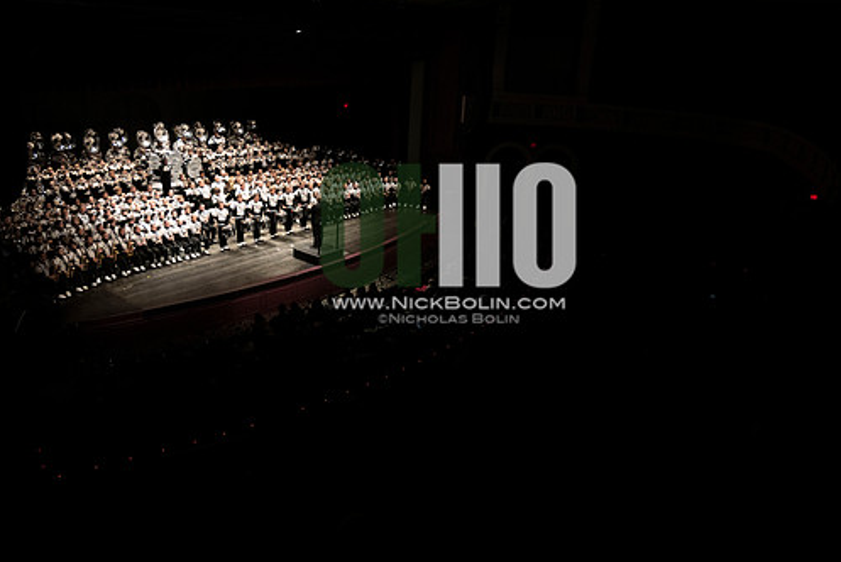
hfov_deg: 65.4
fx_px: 654
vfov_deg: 46.3
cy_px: 243
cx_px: 448
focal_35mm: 28
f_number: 4
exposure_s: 1/500
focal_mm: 24
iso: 4000
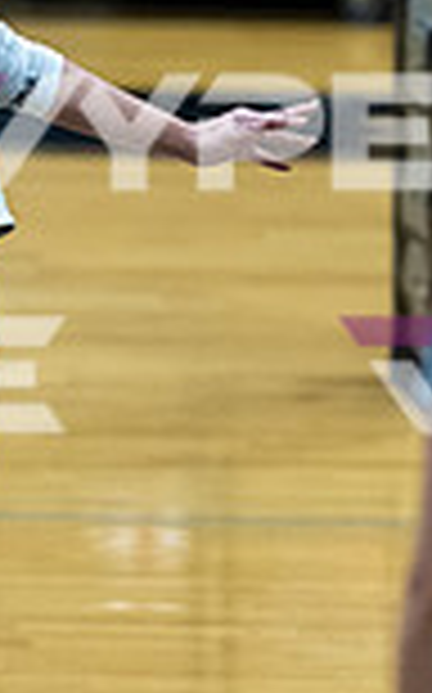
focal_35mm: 972
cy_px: -111
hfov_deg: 1.3
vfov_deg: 2.2
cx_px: -186
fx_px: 18344
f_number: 2
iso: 4000
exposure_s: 1/1600
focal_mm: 200
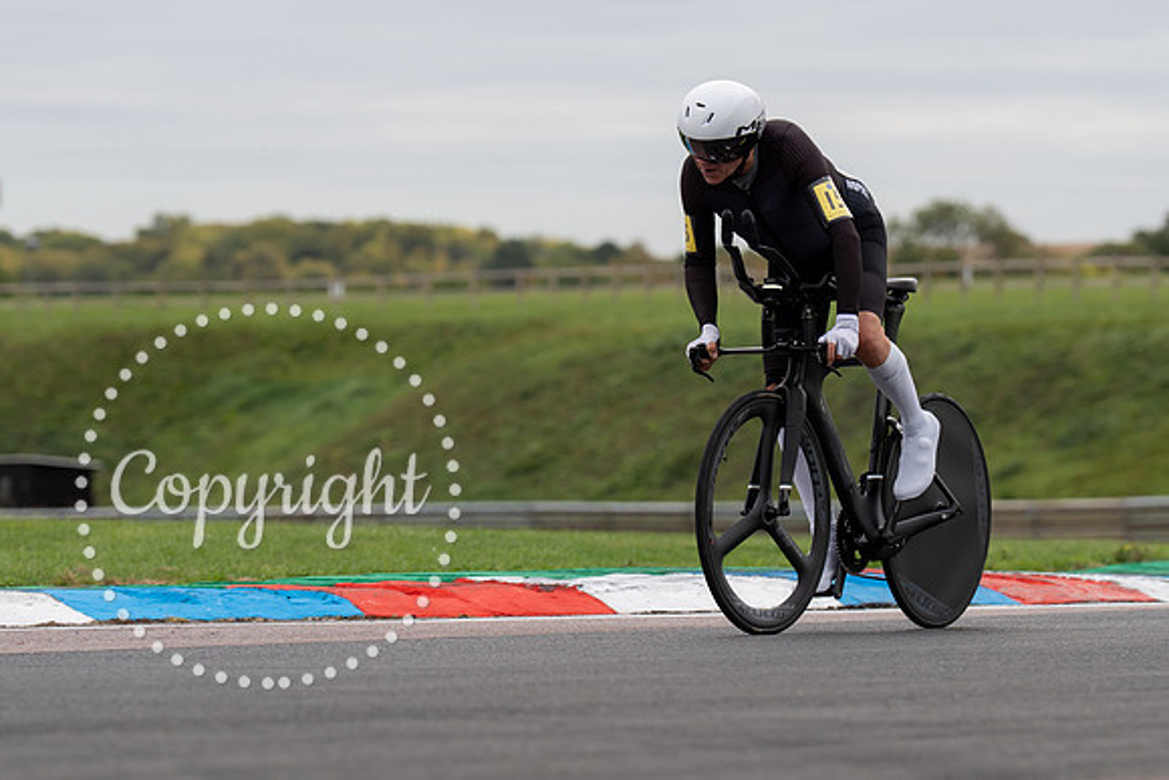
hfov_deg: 9.8
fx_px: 6794
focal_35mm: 209
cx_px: 710
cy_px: 343
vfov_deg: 6.6
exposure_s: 1/800
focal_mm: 144
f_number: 4
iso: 125
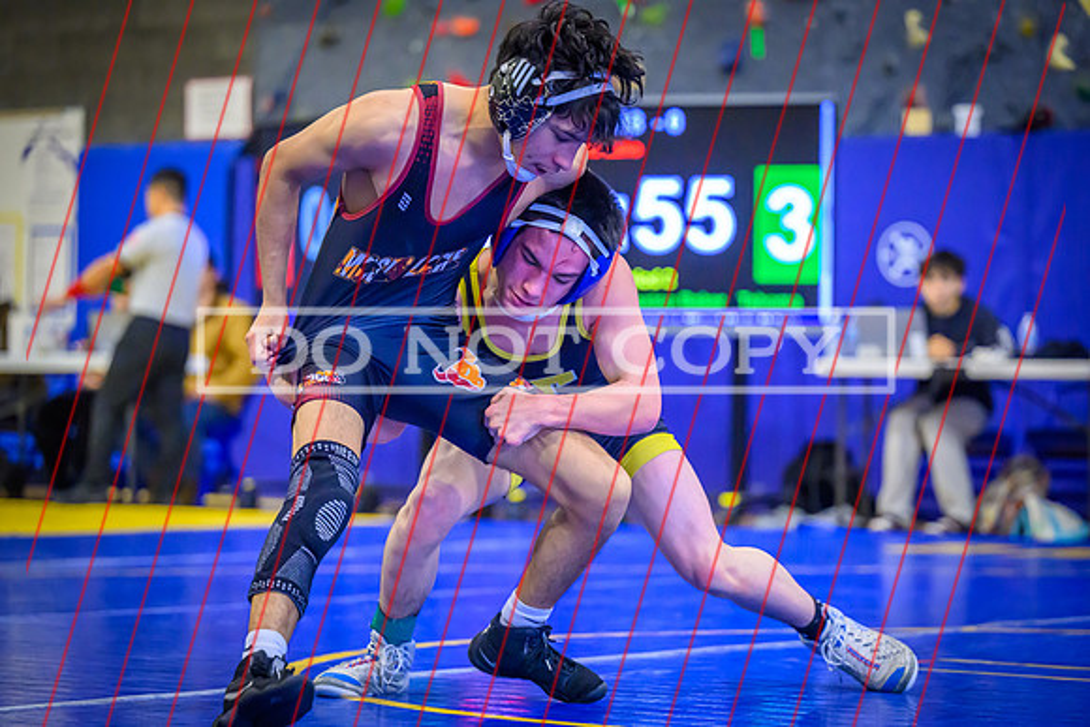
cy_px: 398
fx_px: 3670
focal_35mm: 121
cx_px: 599
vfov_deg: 11.3
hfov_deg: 16.9
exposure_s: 1/640
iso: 8000
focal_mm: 110
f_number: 2.8
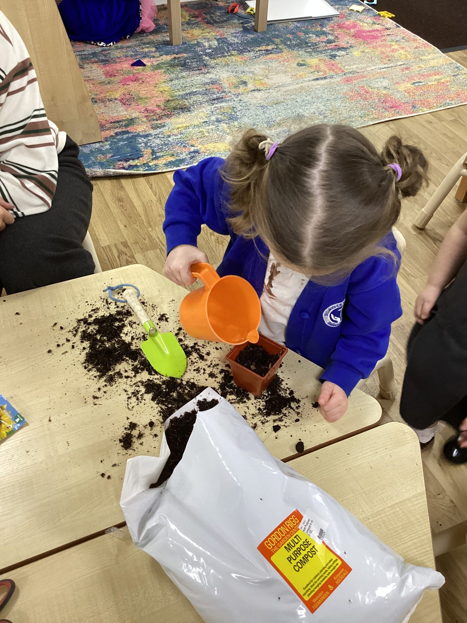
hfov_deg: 45.4
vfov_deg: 58.4
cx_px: 234
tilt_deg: -47.6
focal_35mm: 31
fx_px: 558
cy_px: 312
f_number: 2.4
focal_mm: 3.3
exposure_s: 1/50
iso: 200
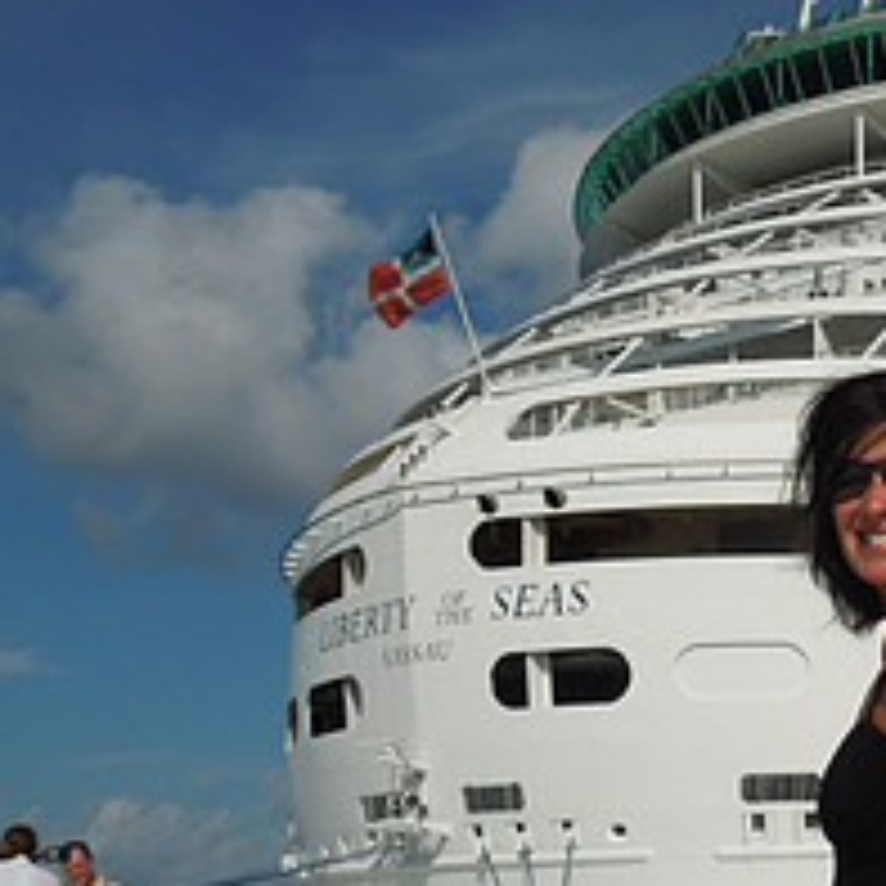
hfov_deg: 25.4
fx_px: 1882
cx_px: 850
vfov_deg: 26.4
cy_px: 524
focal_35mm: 65
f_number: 6.6
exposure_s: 1/1250
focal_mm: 4.5
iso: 100
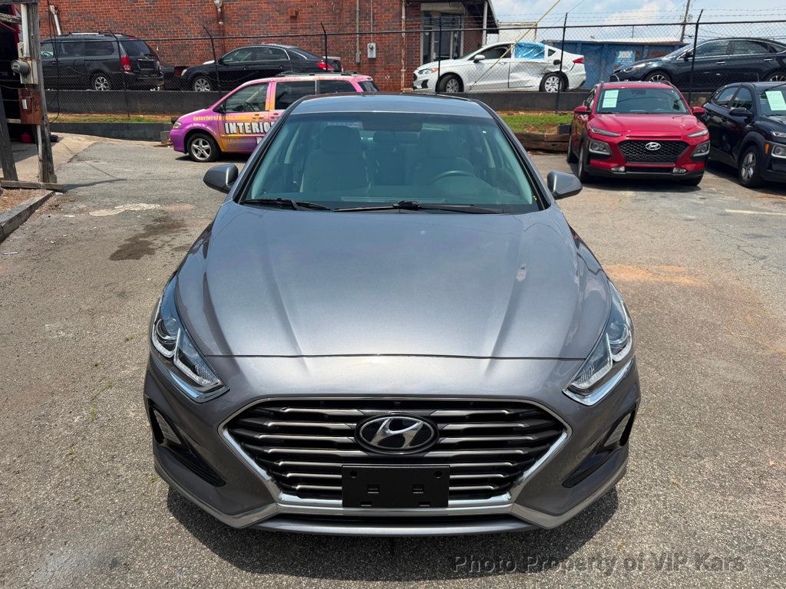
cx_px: 393
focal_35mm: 24
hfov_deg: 71.6
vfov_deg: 56.8
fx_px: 545
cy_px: 294
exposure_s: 1/4975
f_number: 1.78
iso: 100
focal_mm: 6.76
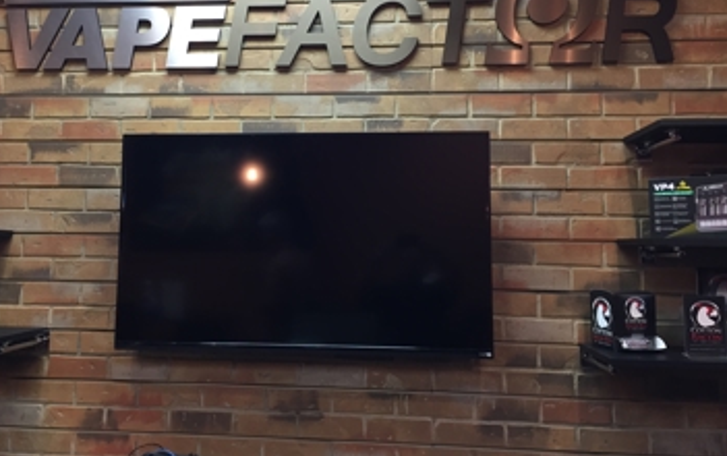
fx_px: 694
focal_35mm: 35
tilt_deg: +5.0
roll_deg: -1.4
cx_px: 317
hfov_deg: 55.1
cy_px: 170
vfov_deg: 36.1
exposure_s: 1/30
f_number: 2.2
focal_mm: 4.15
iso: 80
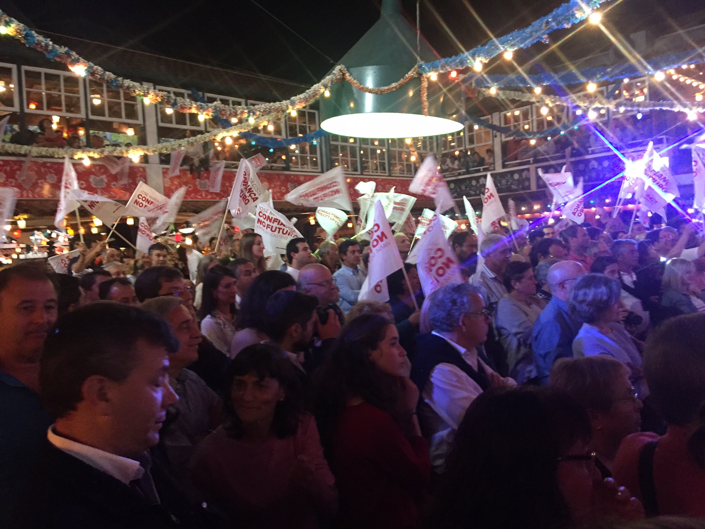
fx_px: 591
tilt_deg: -1.1
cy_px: 264
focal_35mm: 29
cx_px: 352
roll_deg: +2.2
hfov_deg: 61.7
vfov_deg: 48.2
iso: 250
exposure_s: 1/25
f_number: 2.2
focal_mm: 4.15
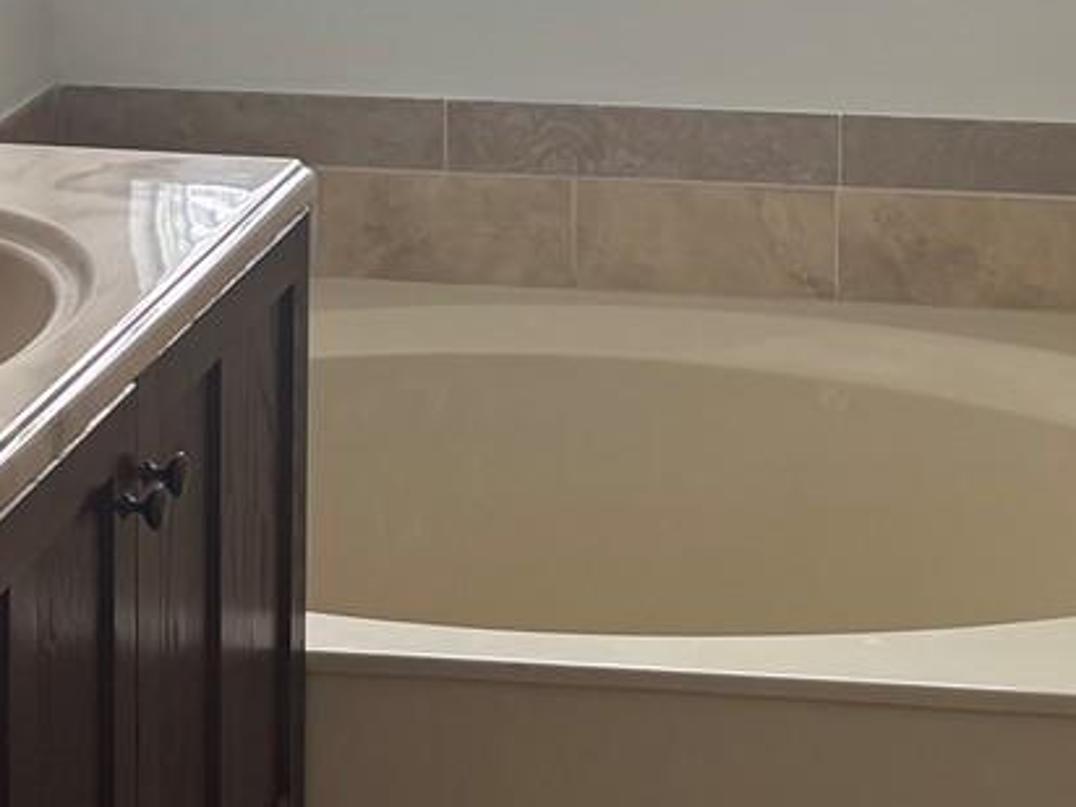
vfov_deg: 14.1
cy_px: -217
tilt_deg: -8.1
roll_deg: -0.8
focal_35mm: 101
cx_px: 723
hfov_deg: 19.4
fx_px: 3139
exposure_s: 1/121
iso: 64
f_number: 1.6
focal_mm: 5.96
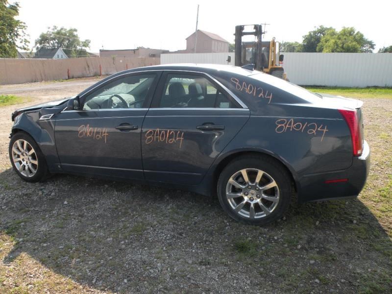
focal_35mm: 27
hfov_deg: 65.3
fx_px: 306
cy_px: 147
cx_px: 196
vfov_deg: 51.4
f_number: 4.5
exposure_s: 1/223
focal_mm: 4.7
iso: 64
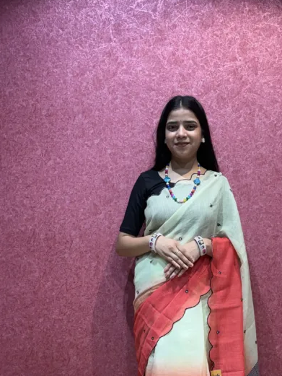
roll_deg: -2.6
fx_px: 489
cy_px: 317
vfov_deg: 39.8
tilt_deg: -5.2
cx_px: 184
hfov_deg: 32.0
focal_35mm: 45
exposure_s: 1/100
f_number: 1.6
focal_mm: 5.96
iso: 50
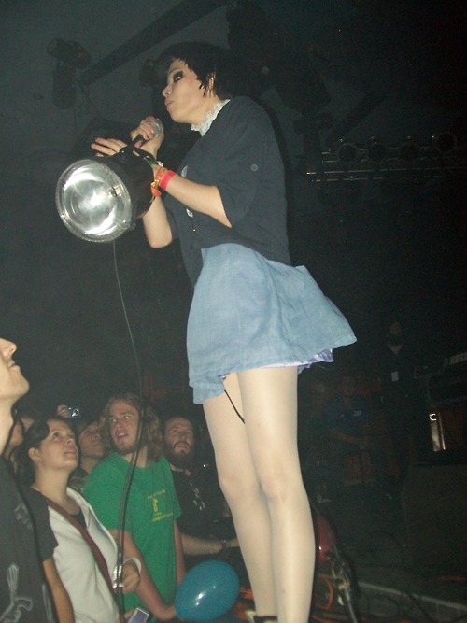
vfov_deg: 51.4
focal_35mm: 36
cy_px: 312
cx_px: 234
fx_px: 648
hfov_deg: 39.6
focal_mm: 6
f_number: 2.7
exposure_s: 1/125
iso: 200
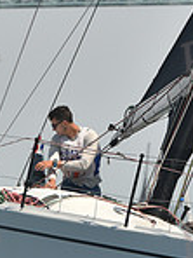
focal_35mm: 735
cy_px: 147
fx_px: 5464
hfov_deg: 2.0
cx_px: 92
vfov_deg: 2.7
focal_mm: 195
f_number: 6.3
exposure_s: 1/640
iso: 250
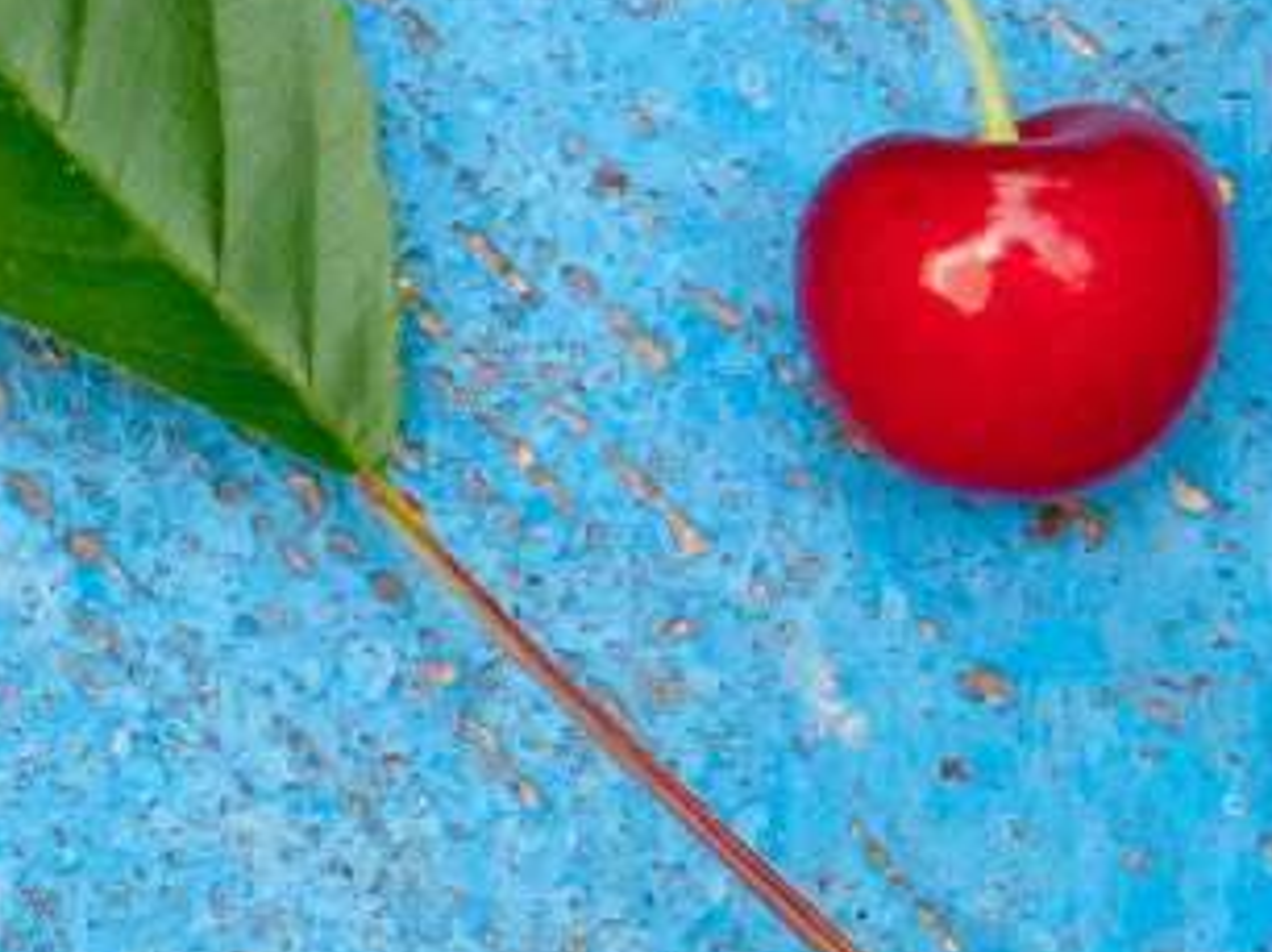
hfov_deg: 7.0
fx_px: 9216
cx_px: -2606
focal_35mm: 251
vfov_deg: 5.9
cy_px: 1251
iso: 320
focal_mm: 26
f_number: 10
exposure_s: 1/60
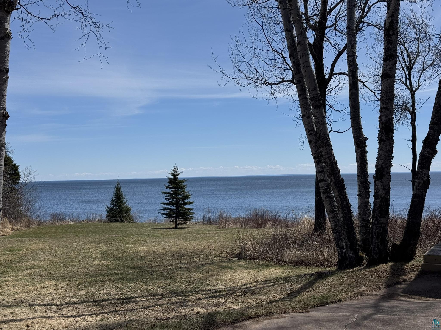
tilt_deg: -0.3
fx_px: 612
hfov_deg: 39.7
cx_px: 220
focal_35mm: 48
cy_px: 165
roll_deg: +0.9
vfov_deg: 30.3
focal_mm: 6.76
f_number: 1.78
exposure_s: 1/7937
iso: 64
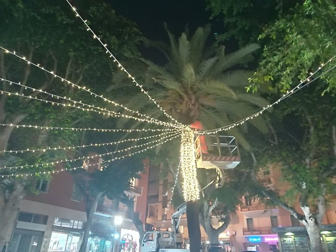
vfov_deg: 53.1
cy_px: 126
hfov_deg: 67.3
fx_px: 252
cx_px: 168
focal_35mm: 26
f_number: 2.2
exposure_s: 1/20
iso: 500
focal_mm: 3.83
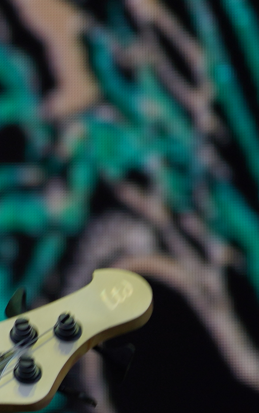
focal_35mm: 516
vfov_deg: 4.1
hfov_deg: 2.5
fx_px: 5825
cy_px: 336
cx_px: -546
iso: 100
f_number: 4
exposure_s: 1/125
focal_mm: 105
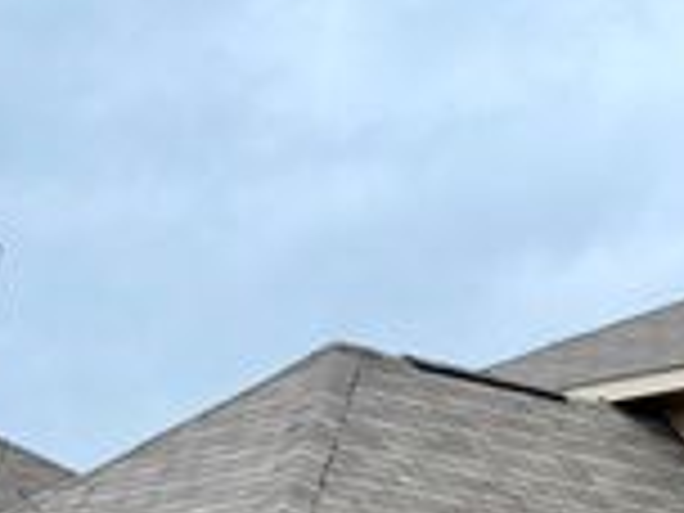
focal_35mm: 158
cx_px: 932
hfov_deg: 12.1
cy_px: 767
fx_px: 3122
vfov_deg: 9.2
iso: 80
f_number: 1.78
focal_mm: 6.76
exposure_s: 1/657
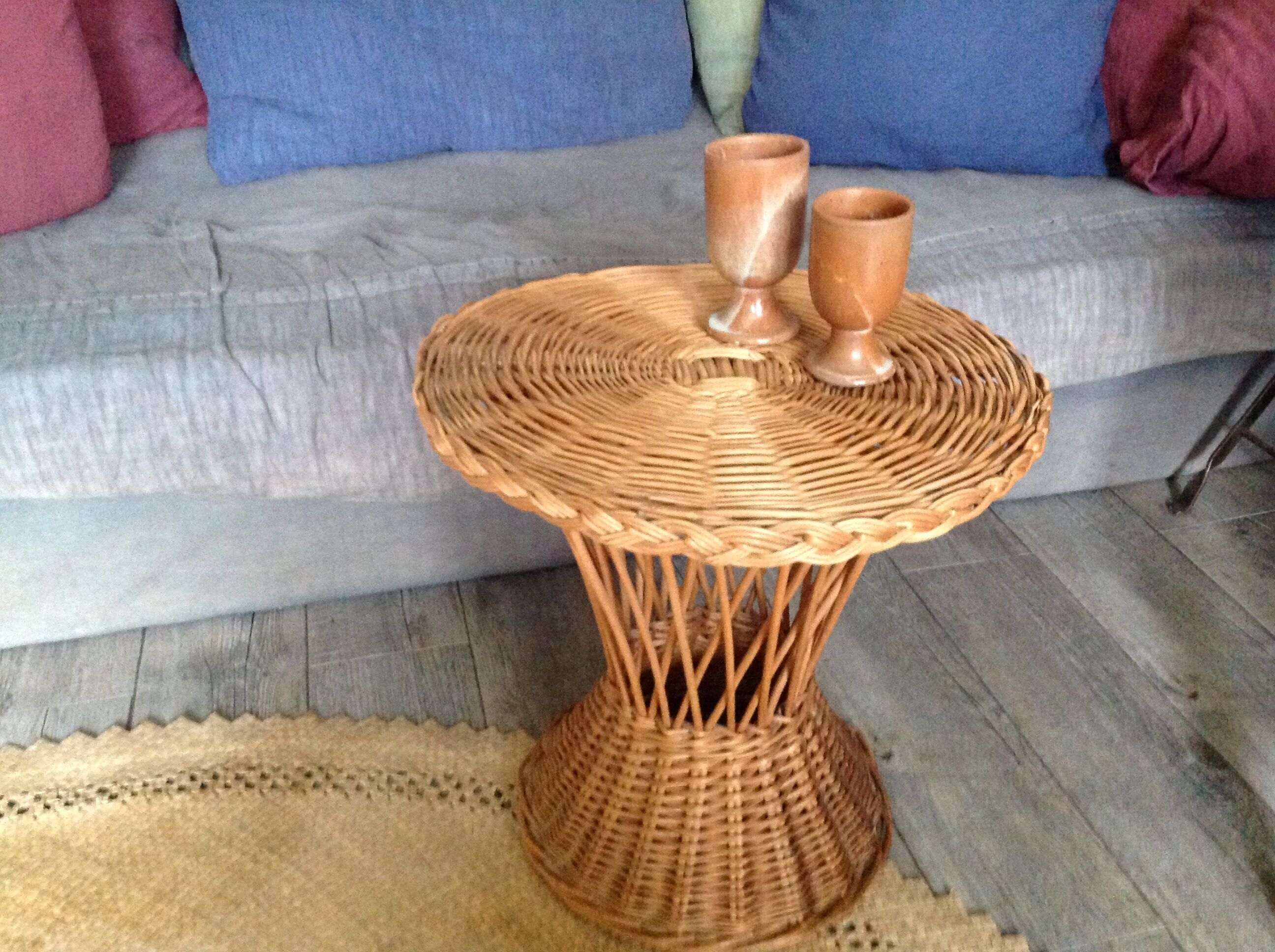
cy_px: 476
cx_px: 638
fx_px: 1287
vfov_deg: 40.6
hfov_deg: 52.7
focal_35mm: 35
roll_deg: +0.2
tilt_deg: -31.9
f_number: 2.4
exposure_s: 1/15
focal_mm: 4.28
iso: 640
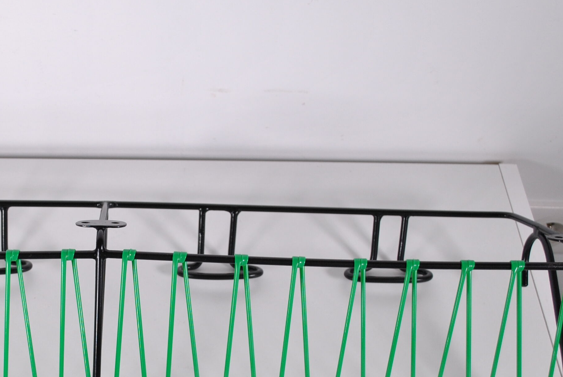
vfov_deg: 19.4
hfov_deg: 28.2
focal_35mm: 70
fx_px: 1096
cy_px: 274
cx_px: 116
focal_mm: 22
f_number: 4
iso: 200
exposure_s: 1/160
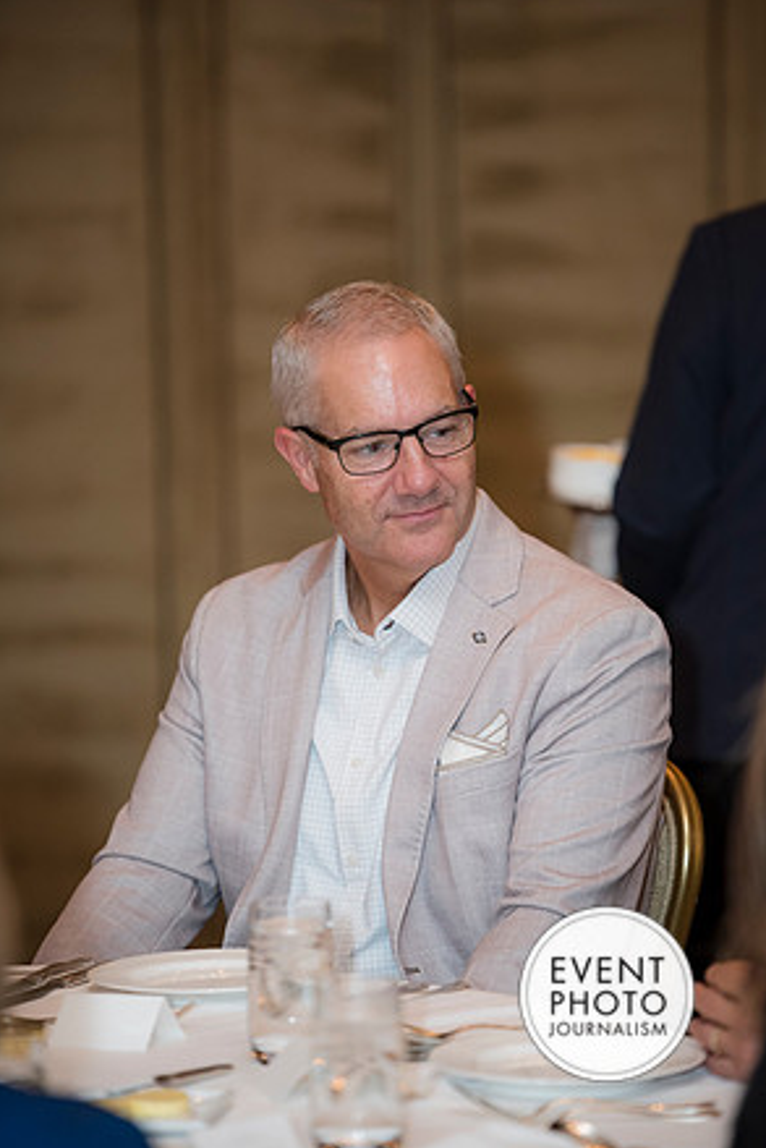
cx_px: 387
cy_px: 575
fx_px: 6537
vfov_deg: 10.0
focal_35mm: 205
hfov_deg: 6.7
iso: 1250
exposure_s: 1/125
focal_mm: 200
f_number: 3.2
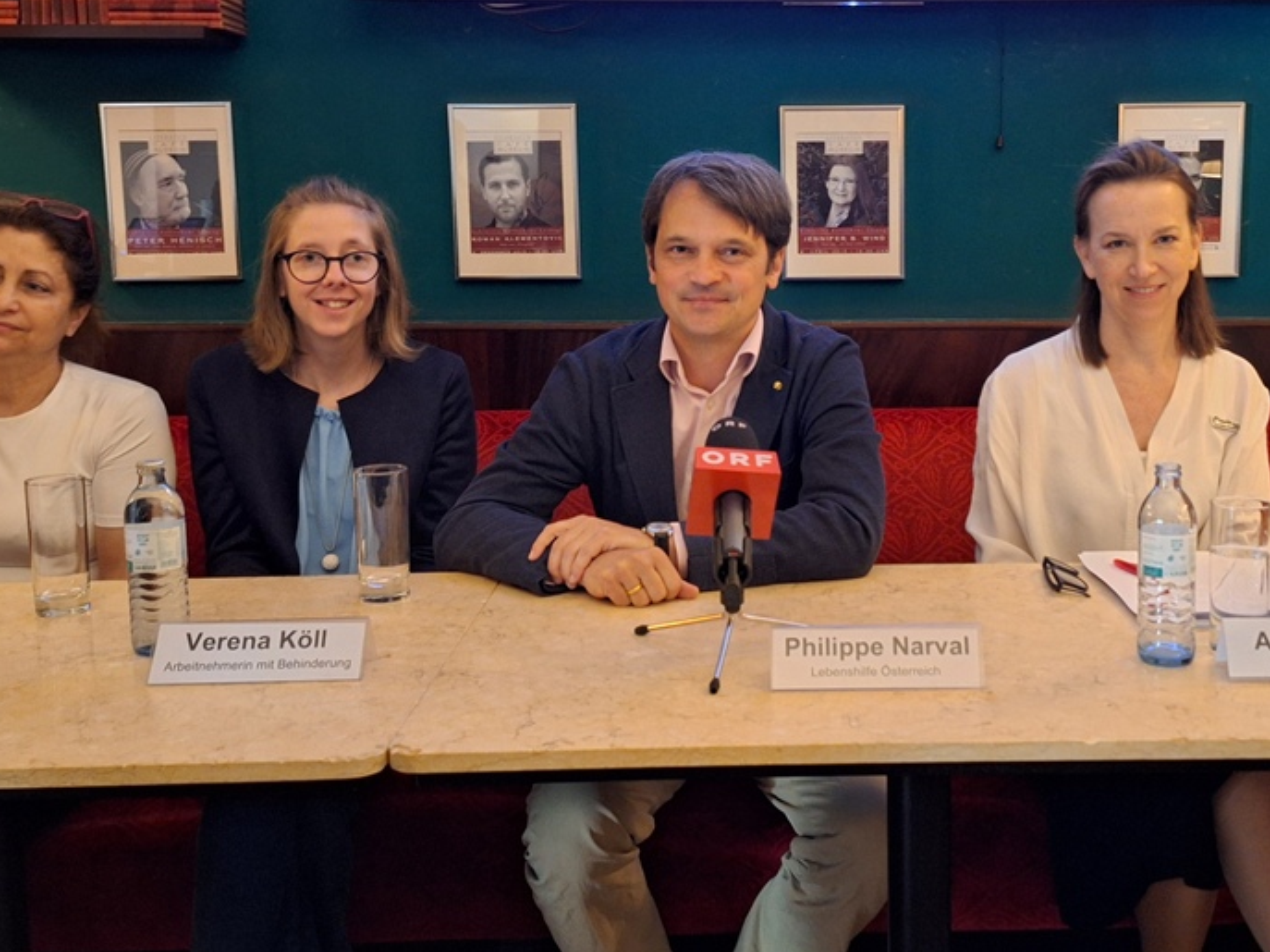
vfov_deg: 34.9
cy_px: 342
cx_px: 797
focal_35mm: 41
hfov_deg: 45.4
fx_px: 1504
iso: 400
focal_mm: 5.54
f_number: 1.8
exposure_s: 1/20
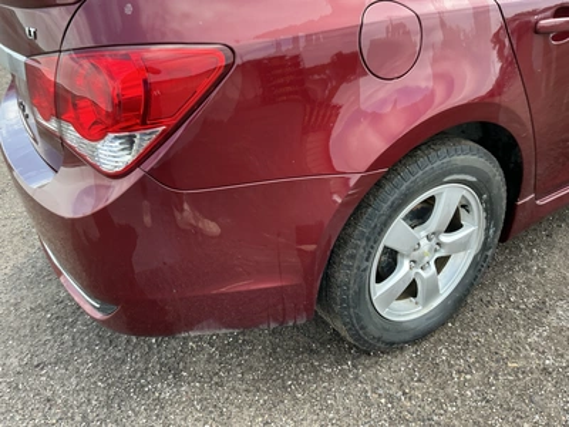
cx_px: 284
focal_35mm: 28
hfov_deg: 63.4
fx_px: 460
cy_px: 214
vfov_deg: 49.7
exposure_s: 1/127
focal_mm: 3
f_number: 1.8
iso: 16
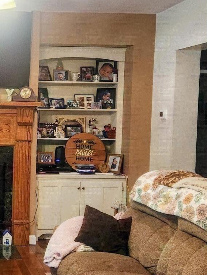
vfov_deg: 31.7
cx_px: -36
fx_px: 486
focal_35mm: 61
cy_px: 140
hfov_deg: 22.3
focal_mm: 5.4
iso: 250
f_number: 1.8
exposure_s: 1/120
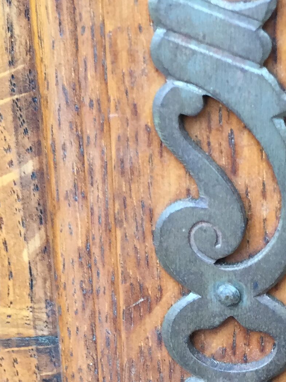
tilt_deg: -25.5
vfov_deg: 21.0
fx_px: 1002
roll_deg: +0.8
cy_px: 350
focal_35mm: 91
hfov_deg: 16.2
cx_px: 201
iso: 80
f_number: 2.2
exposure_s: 1/33
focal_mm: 4.15
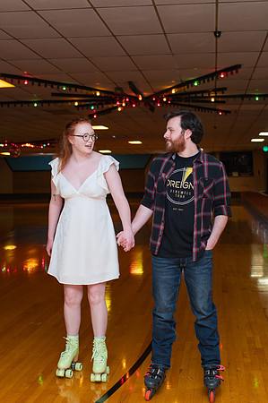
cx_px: 137
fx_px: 592
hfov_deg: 25.5
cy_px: 202
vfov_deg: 37.6
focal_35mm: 53
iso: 1000
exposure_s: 1/200
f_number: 3.2
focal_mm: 35
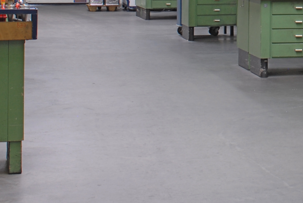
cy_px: -113
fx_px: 1137
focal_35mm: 135
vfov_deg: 9.8
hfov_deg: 14.4
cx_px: 417
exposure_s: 1/3
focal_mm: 28
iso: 100
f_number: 10
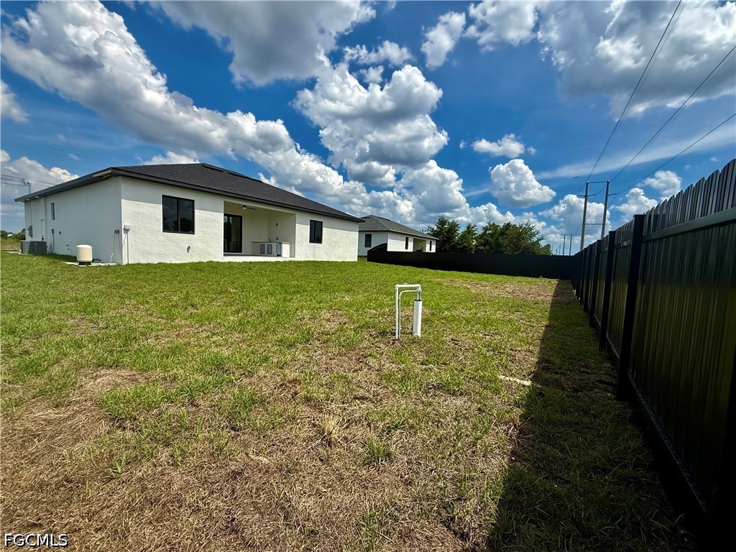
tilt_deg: -4.0
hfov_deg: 102.1
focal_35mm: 14
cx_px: 368
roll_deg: -3.8
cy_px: 276
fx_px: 298
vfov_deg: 85.7
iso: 50
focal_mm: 2.22
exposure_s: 1/3125
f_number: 2.2
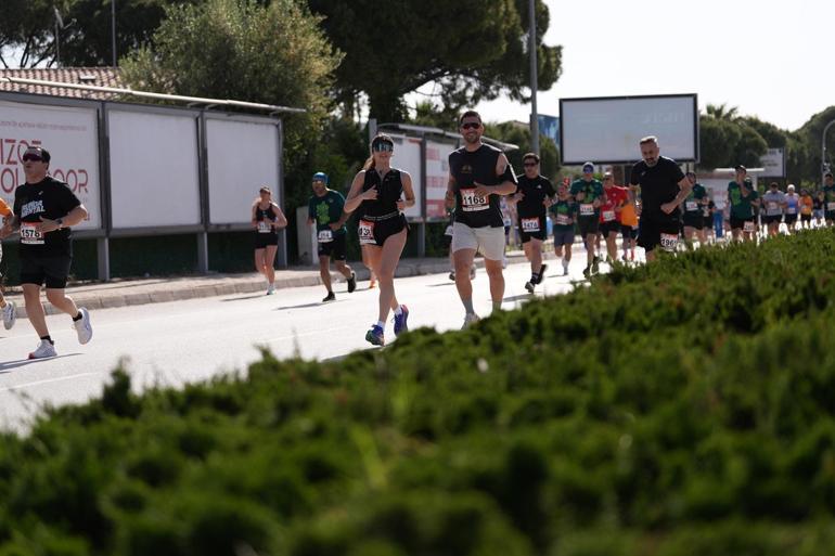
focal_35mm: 76
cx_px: 418
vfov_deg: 17.9
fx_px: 1762
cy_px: 278
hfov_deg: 26.7
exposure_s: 1/3200
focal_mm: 76
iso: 200
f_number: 2.8
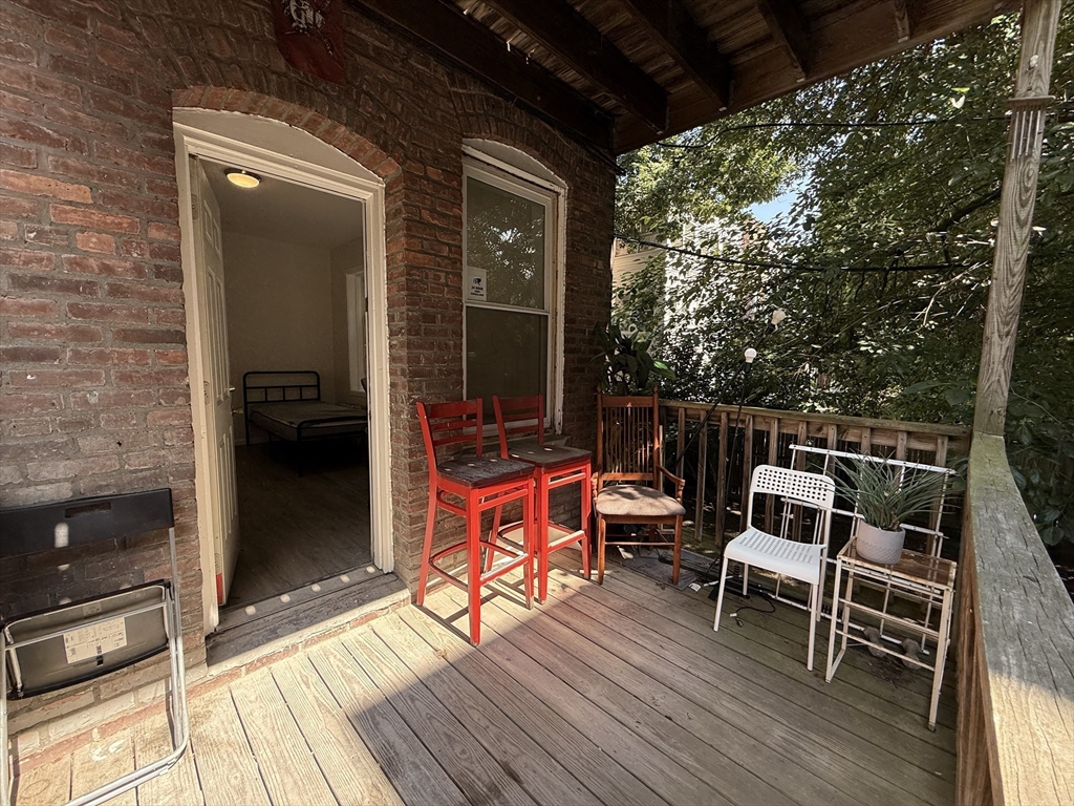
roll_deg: -0.9
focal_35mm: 14
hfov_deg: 102.1
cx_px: 537
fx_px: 434
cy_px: 403
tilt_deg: -6.9
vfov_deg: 85.7
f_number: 2.2
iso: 64
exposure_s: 1/244
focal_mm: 2.22
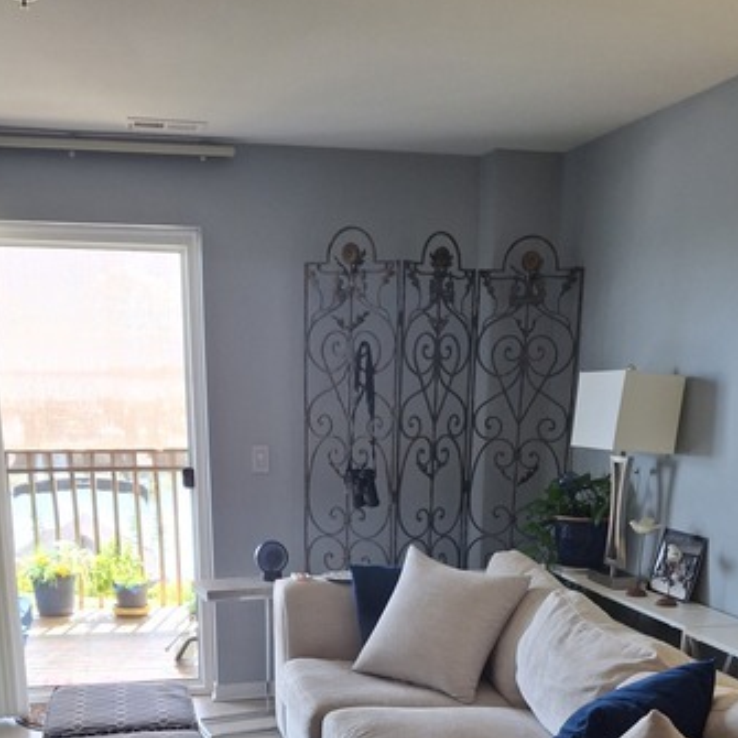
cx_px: 397
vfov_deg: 35.7
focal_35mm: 44
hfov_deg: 38.3
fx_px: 1061
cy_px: 686
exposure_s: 1/120
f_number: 1.8
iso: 125
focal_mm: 4.69
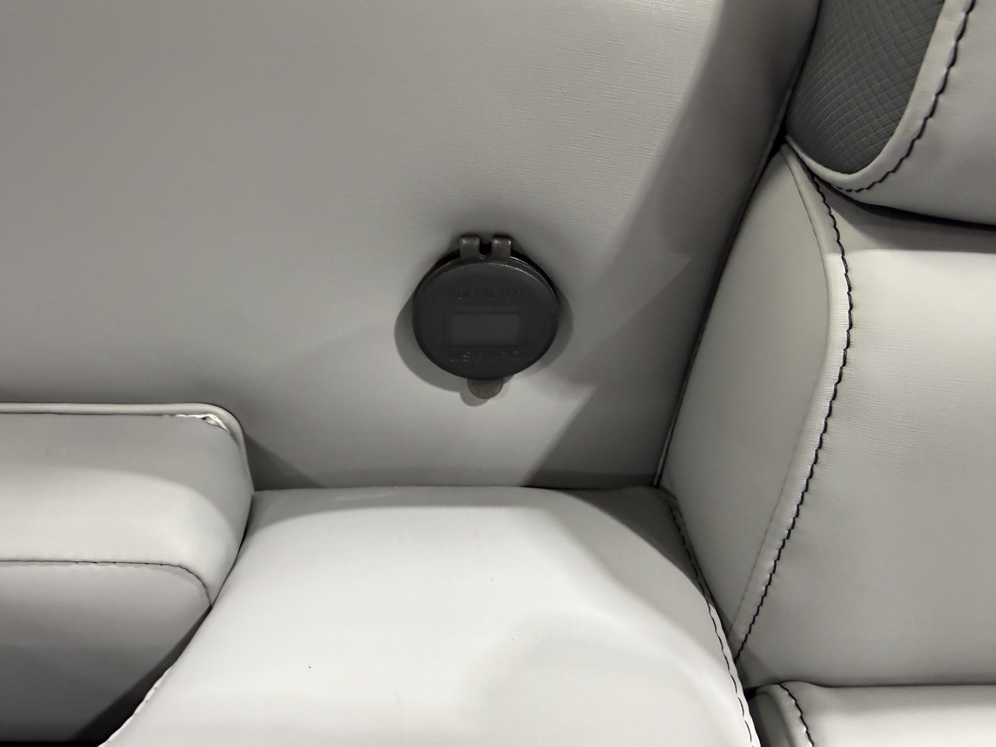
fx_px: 691
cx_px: 498
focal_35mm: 24
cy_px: 374
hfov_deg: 71.6
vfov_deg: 56.8
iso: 200
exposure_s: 1/60
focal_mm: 2.22
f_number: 2.2
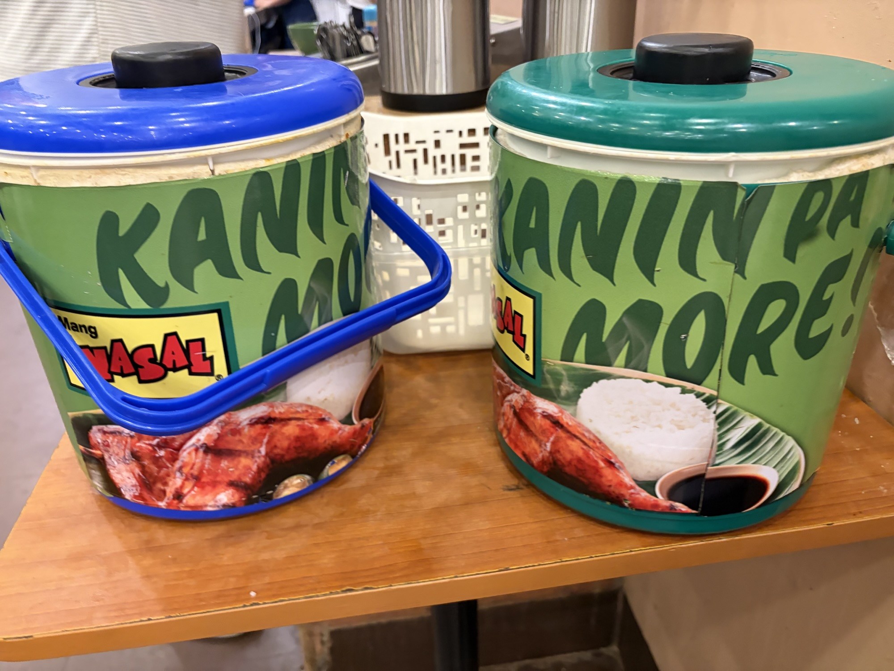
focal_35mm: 26
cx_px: 447
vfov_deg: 53.1
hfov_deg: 67.3
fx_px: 671
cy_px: 336
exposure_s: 1/60
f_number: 1.6
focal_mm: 5.96
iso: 320
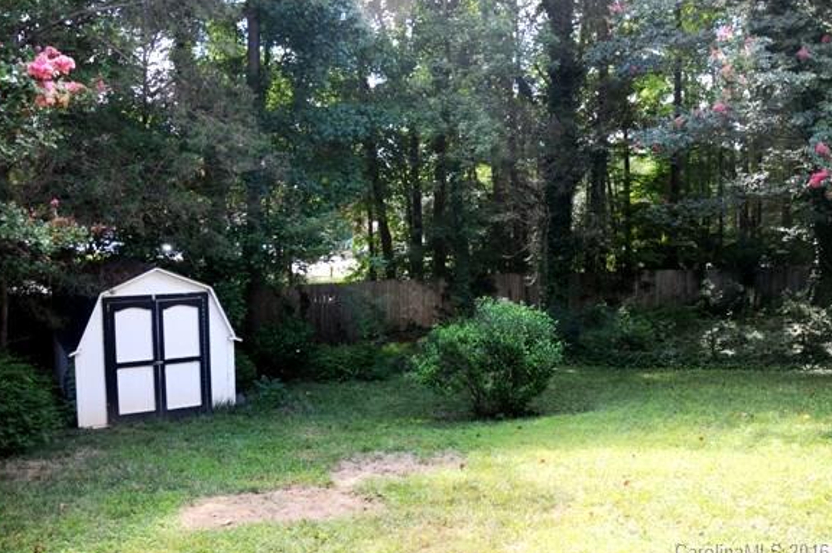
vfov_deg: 43.5
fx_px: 693
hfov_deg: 61.8
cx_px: 376
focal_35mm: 30
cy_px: 256
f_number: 3.5
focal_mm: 18
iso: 200
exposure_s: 1/125
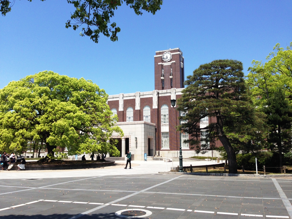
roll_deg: +0.9
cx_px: 146
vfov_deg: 42.9
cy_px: 110
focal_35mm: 33
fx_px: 278
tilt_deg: +11.3
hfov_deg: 55.4
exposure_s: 1/1427
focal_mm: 4.12
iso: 50
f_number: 2.4
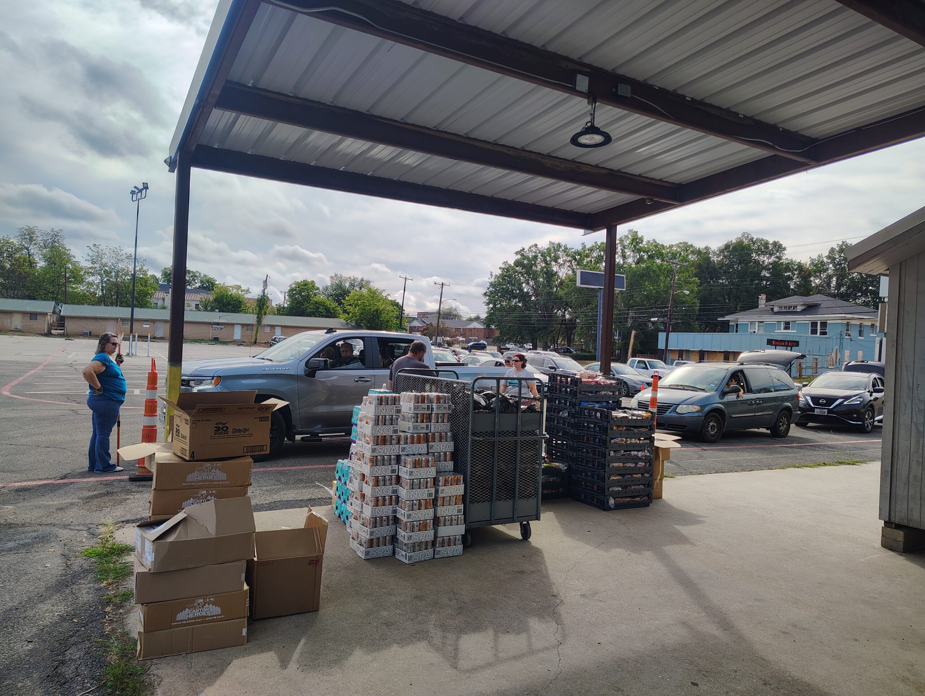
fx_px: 642
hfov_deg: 71.5
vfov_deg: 56.9
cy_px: 348
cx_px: 462
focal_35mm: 24
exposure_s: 1/415
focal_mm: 5.56
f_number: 1.8
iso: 100
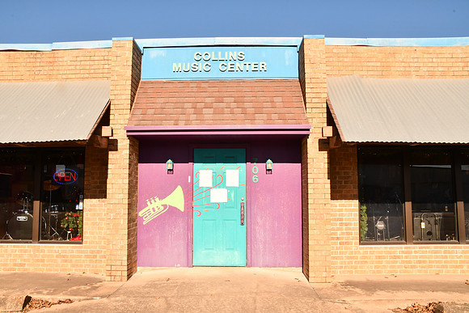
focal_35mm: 30
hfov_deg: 61.9
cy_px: 156
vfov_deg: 43.6
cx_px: 234
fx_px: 391
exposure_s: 1/160
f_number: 22
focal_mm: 20
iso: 400
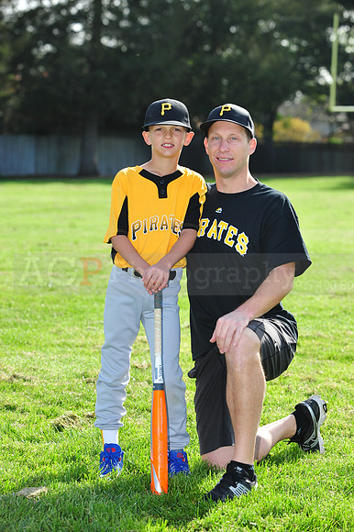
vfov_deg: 17.1
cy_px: 266
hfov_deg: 11.4
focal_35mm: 120
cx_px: 177
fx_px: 1772
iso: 400
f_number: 6.3
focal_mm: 120
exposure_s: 1/640
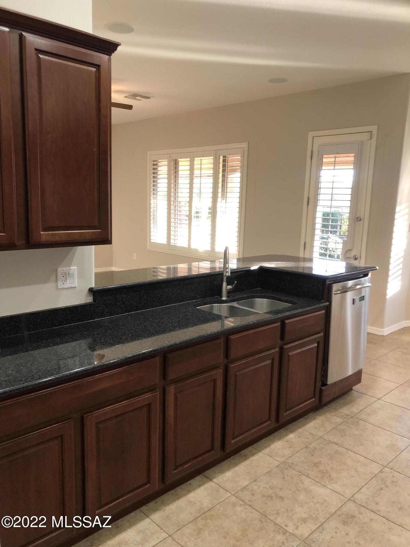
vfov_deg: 63.4
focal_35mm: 28
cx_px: 205
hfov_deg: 49.7
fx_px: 442
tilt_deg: -8.3
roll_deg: -0.5
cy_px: 274
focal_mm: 3.99
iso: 32
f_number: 1.8
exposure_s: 1/24
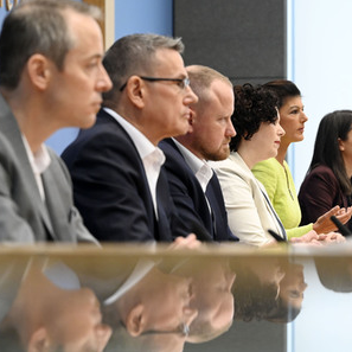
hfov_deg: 11.3
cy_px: 177
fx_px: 1783
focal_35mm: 155
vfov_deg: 11.3
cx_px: 137
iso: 5000
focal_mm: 120
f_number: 5.6
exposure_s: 1/500
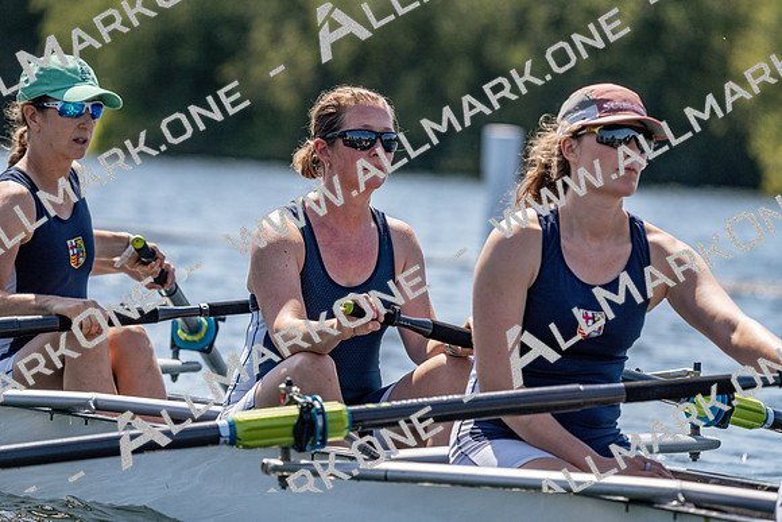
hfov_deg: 6.3
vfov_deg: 4.2
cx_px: 391
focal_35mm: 329
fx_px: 7148
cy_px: 261
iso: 400
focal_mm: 329
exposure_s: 1/2000
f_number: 6.3
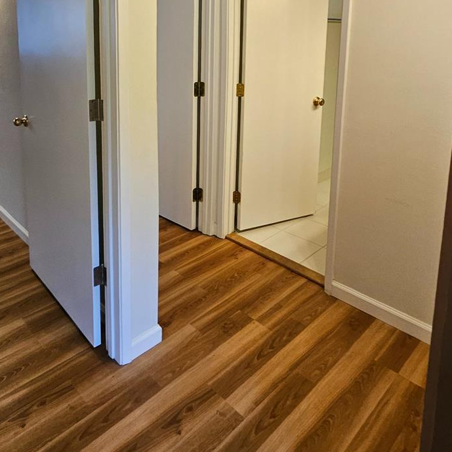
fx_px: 369
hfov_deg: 61.2
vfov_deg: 59.3
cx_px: 146
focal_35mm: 25
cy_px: 108
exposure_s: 1/60
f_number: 2.2
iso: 200
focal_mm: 1.74
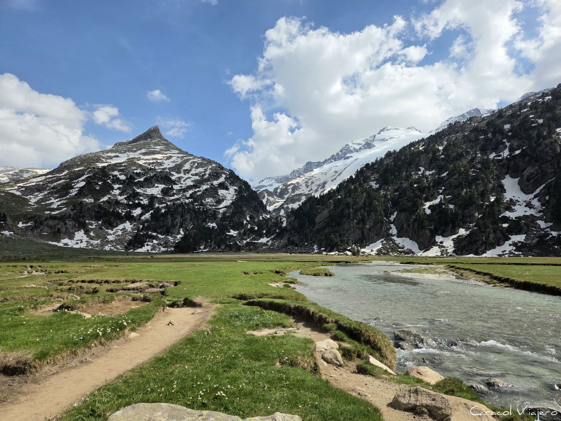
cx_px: 280
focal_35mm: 23
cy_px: 210
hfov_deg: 73.9
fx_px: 373
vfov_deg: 58.9
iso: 80
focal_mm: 5.4
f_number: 1.8
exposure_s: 1/10000
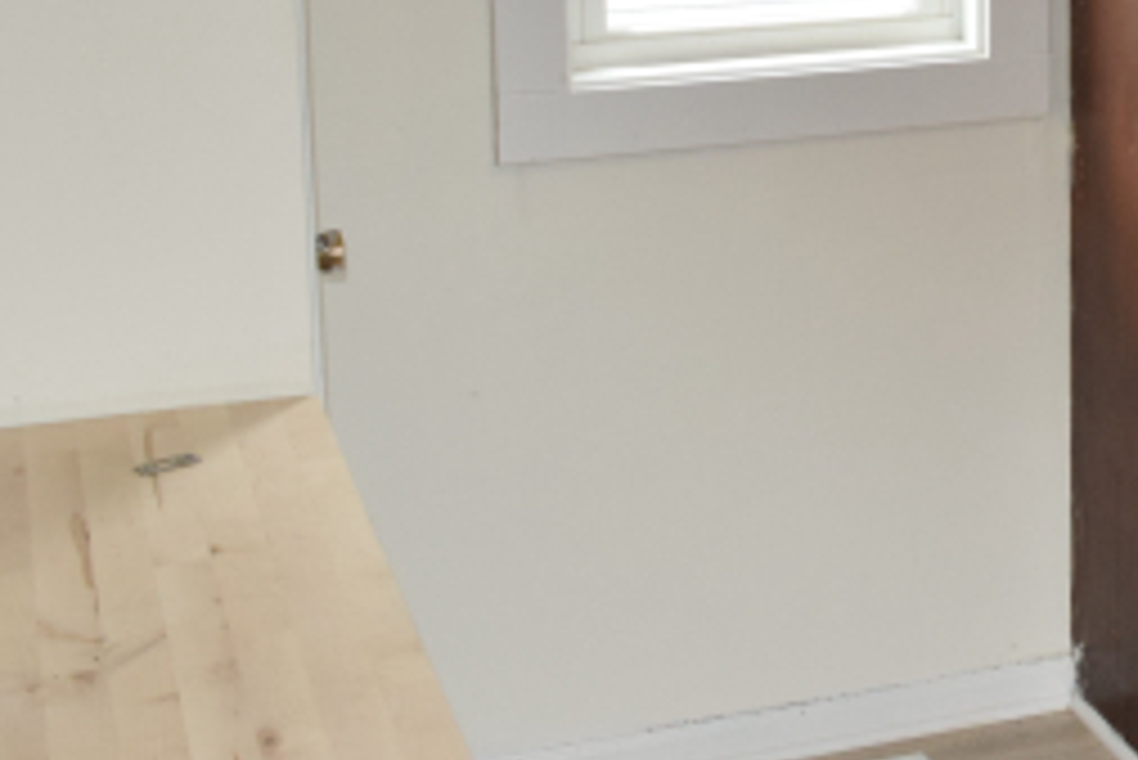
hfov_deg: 23.1
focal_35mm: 80
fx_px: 2530
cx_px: 1390
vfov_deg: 16.7
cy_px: 13
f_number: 5.6
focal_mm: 18
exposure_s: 1/125
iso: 800
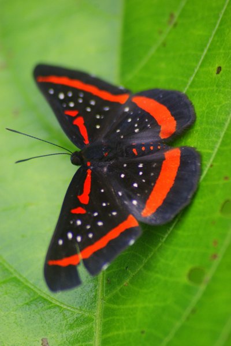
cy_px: 173
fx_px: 4331
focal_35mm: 450
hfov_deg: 3.1
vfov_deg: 4.6
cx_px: 116
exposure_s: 1/80
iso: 400
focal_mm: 300
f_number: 9
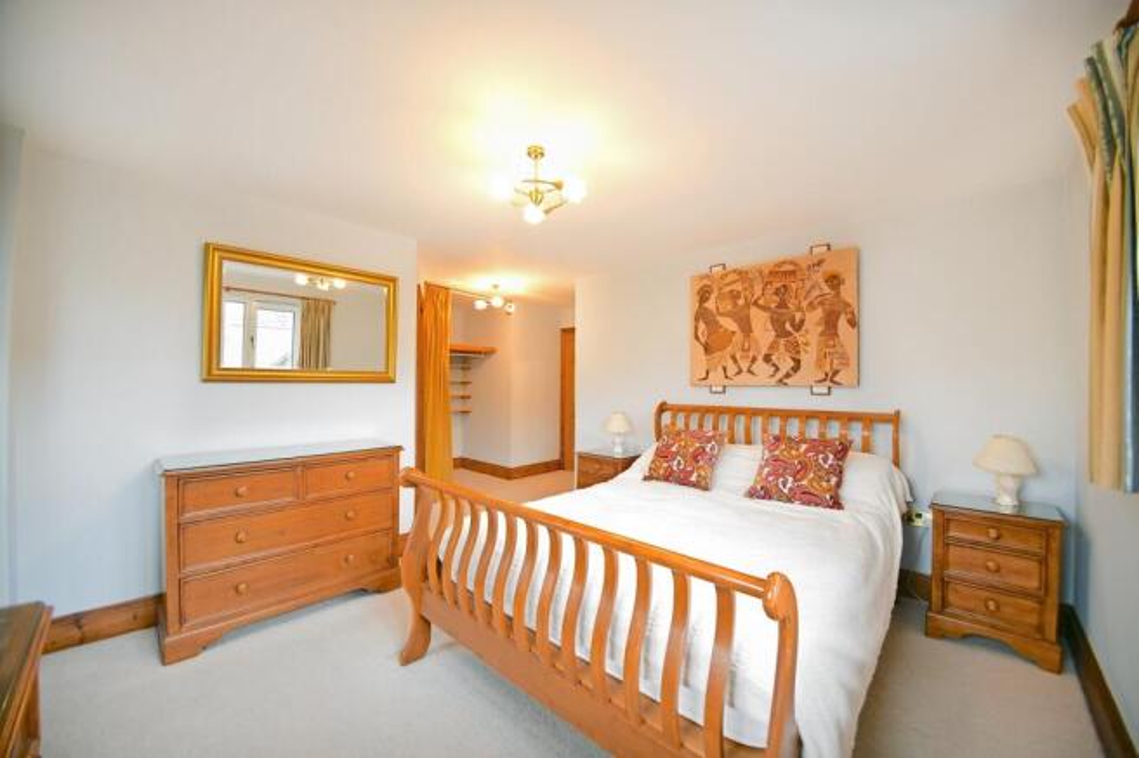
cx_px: 570
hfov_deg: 108.3
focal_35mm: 13
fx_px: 411
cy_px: 379
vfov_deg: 85.4
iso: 500
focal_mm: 13
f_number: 5
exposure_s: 1/15
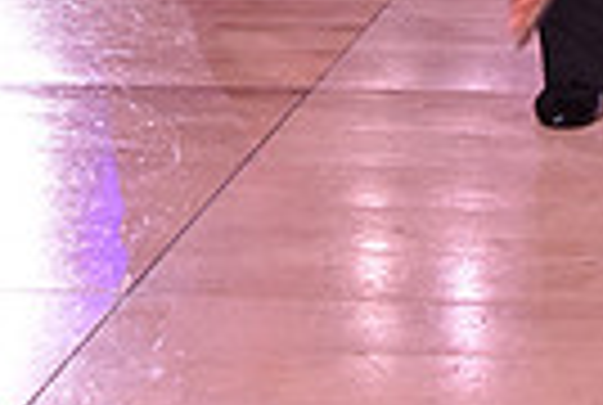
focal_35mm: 164
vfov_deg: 8.0
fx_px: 2753
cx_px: 718
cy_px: -432
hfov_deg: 12.2
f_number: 4.5
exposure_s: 1/250
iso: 1250
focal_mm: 38
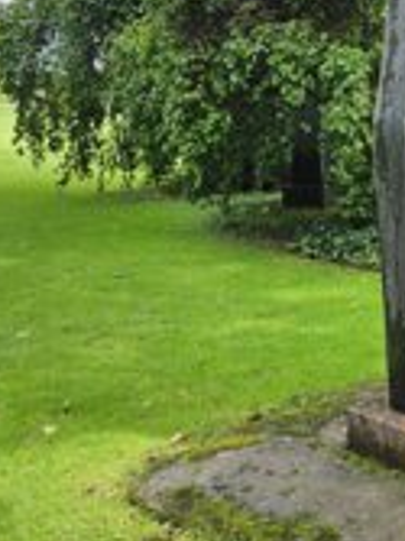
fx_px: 859
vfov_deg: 34.2
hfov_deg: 24.4
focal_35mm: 55
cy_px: 136
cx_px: 470
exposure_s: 1/180
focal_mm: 6.3
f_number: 1.7
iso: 16
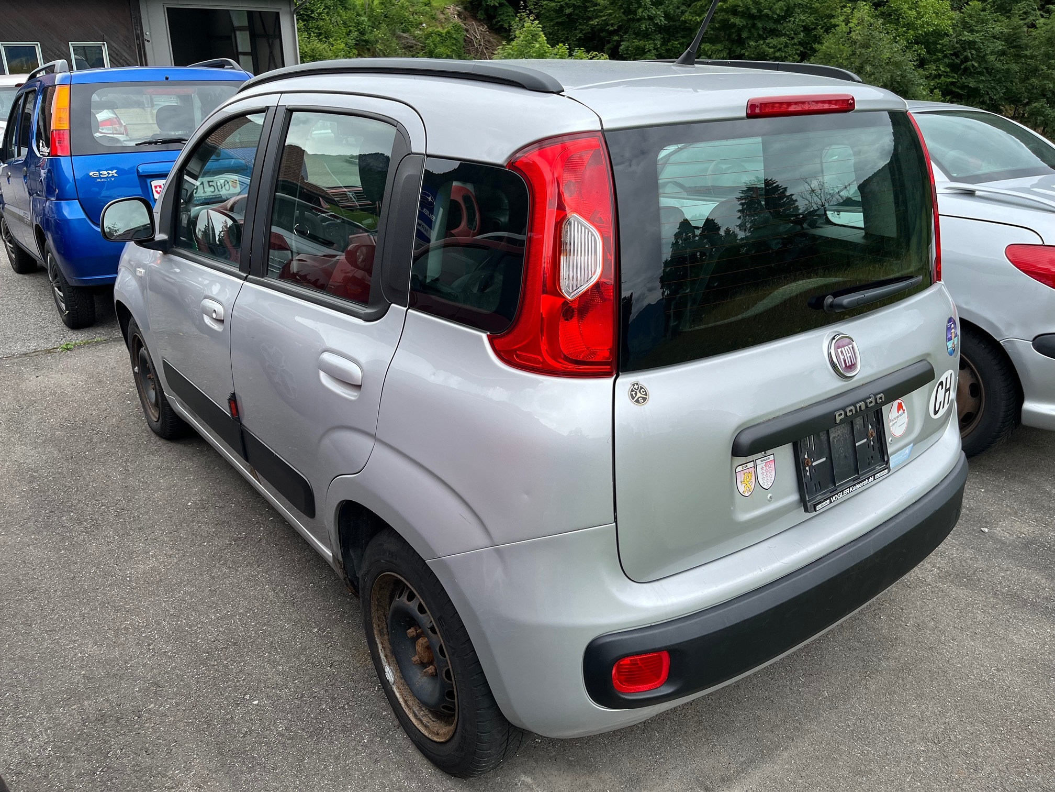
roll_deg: -0.1
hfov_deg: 67.3
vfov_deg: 53.1
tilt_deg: -22.7
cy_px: 396
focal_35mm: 26
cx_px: 528
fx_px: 792
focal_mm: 5.1
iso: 50
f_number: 1.6
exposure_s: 1/1458
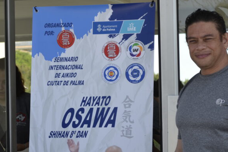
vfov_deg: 9.5
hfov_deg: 14.2
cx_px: 92
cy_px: 101
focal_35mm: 145
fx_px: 918
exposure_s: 1/160
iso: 100
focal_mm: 55
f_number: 6.3
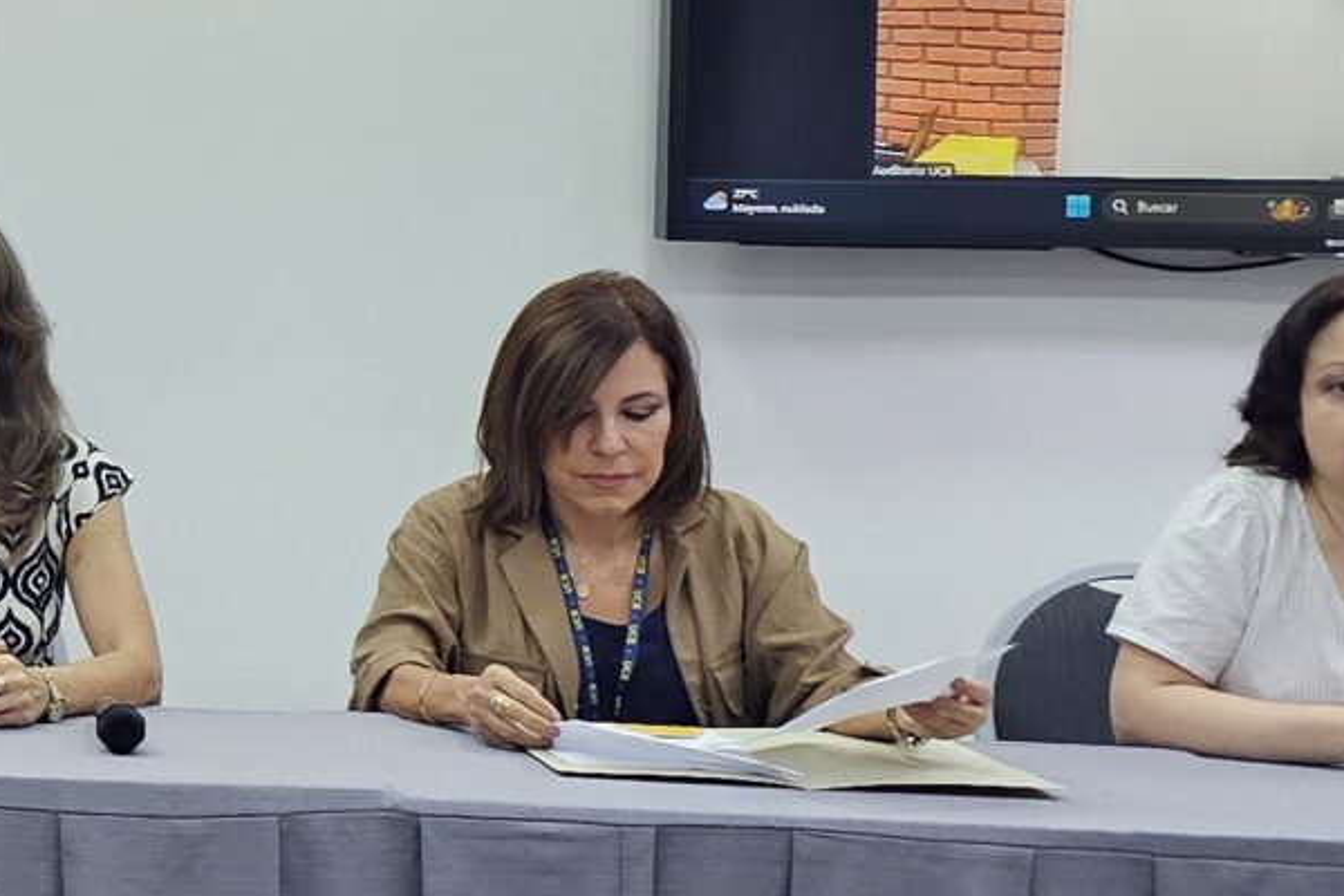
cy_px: 233
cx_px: -874
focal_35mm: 102
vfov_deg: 13.4
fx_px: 3808
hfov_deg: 17.3
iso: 160
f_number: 1.7
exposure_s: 1/180
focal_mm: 6.3
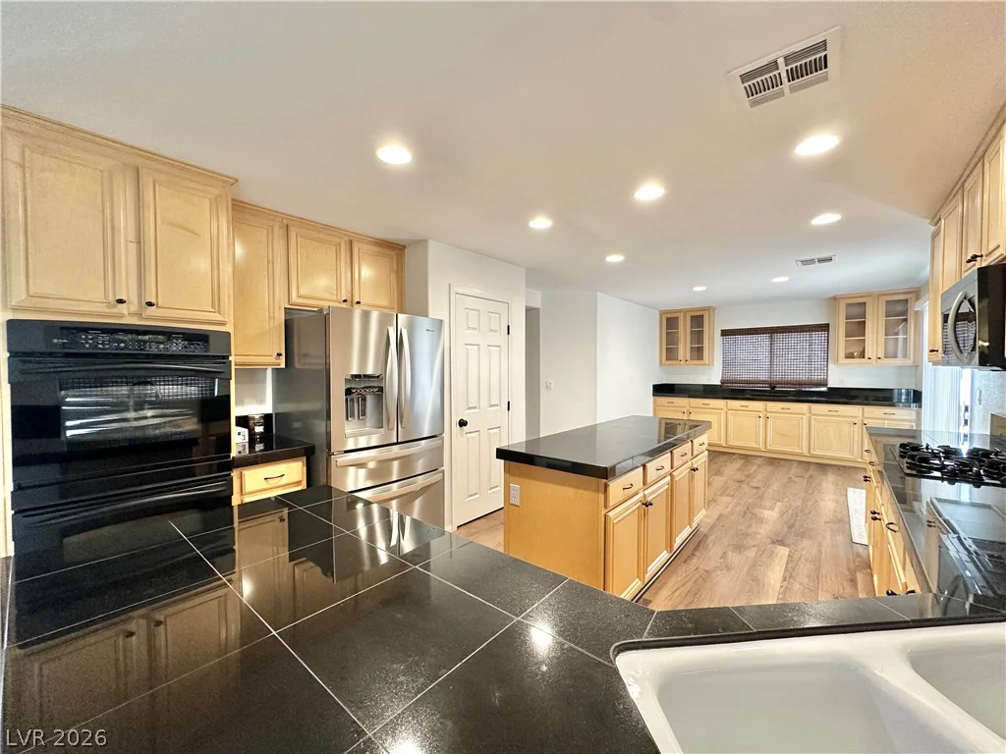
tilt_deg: -1.0
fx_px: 407
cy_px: 377
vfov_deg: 85.7
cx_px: 503
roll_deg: +0.0
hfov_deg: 102.1
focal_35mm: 14
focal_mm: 2.22
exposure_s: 1/120
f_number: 2.2
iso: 200
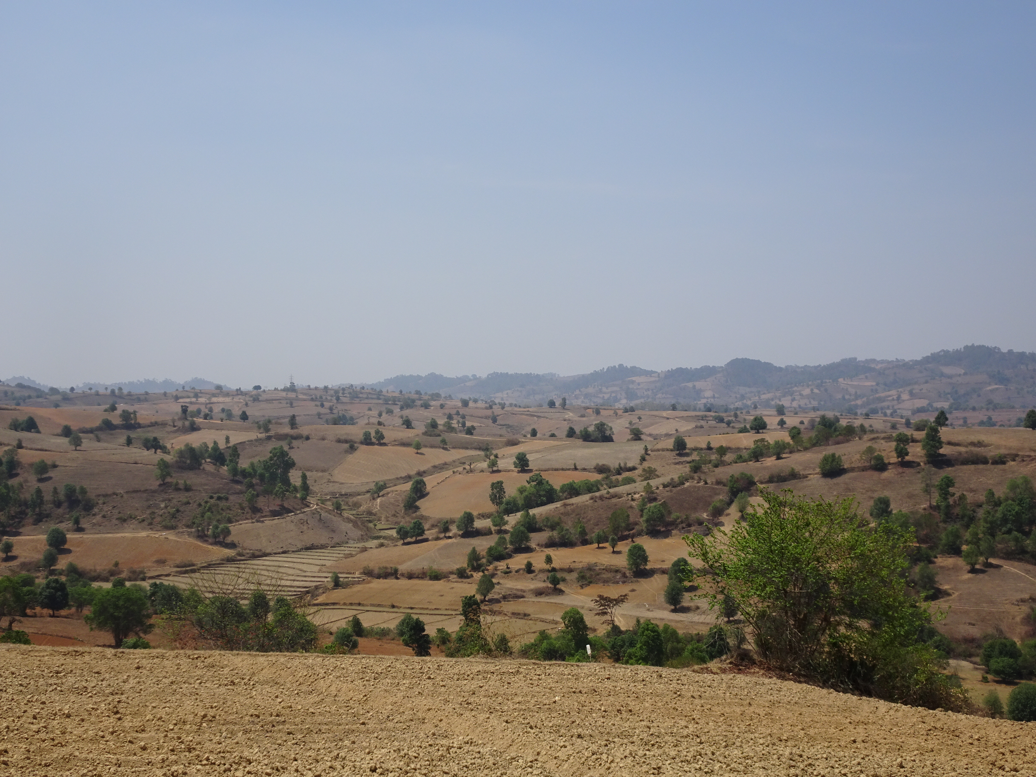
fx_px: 1227
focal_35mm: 41
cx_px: 518
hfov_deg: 45.8
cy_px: 388
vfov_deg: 35.1
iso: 80
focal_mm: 7.05
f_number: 4
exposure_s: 1/1000
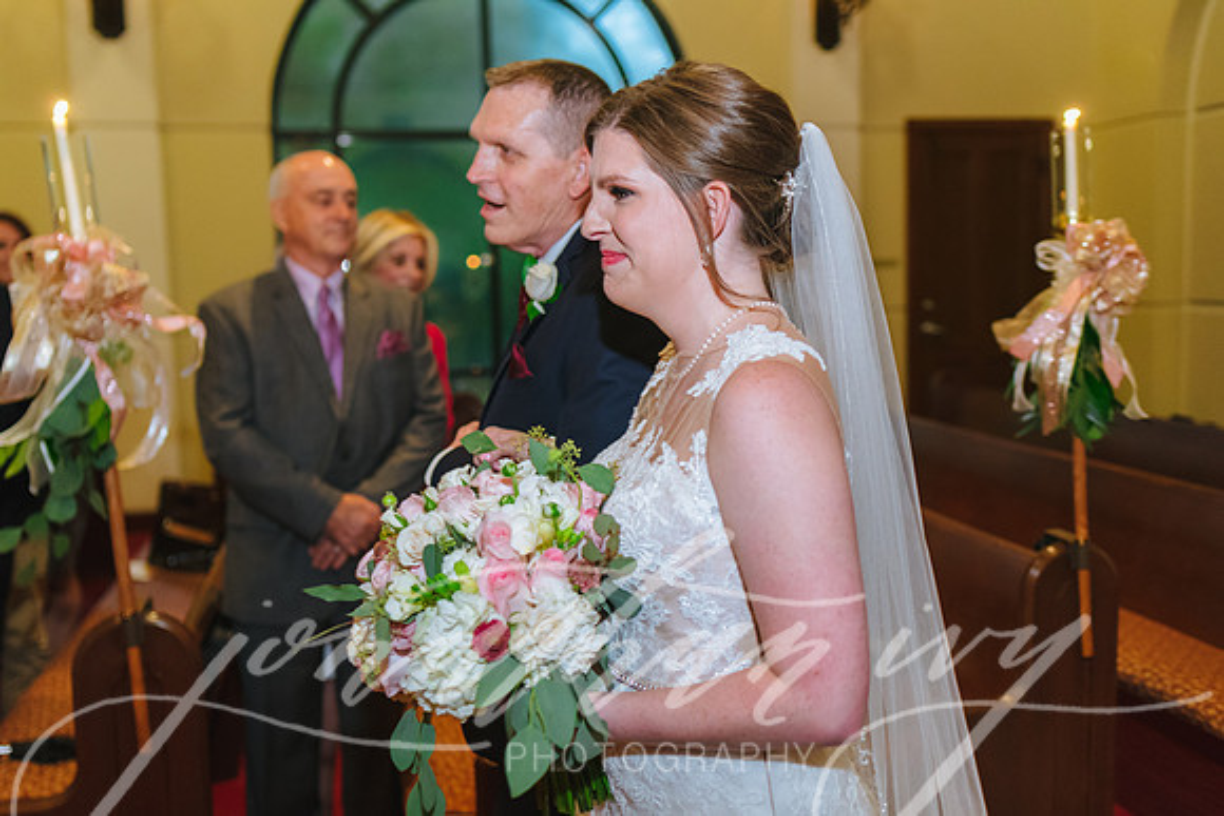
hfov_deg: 54.4
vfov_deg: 37.9
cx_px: 612
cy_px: 408
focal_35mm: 35
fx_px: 1190
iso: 3200
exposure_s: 1/125
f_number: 2.2
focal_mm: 35
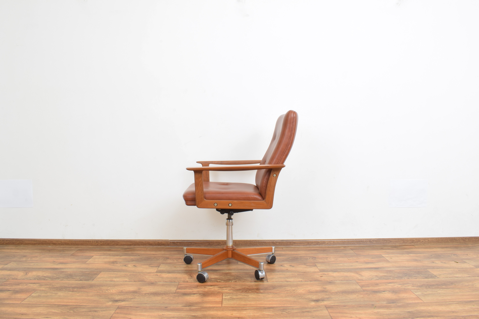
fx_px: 399
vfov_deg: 43.6
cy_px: 160
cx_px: 240
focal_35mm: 30
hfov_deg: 61.9
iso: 100
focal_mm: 20
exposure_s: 5
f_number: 22
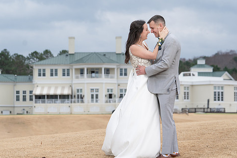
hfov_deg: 13.0
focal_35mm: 158
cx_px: 104
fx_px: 1040
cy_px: 76
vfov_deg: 8.7
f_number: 5.6
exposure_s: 1/250
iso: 320
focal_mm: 119
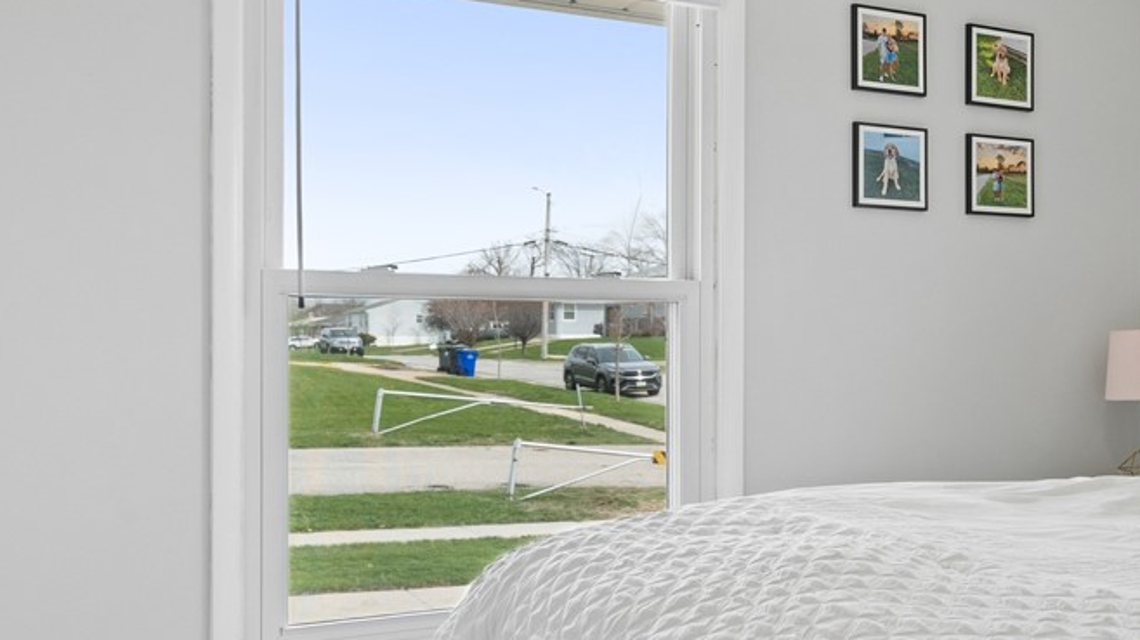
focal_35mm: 46
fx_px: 1390
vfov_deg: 25.9
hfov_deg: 41.1
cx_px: 1025
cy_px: 332
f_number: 8
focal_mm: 17
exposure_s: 1/125
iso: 400
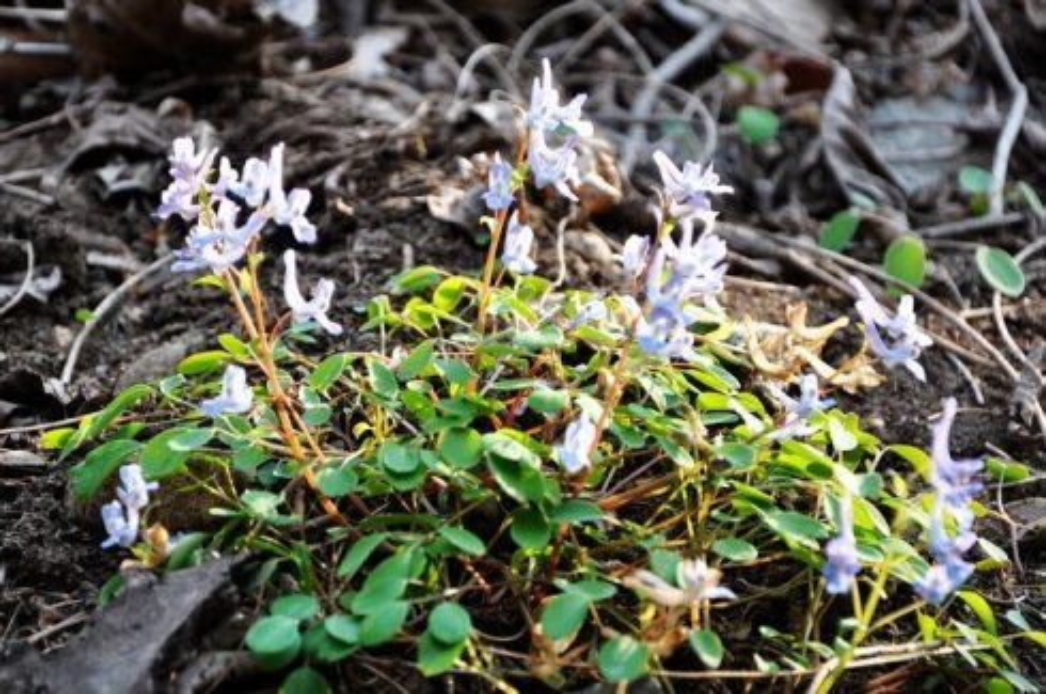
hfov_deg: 13.1
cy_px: 347
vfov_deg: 8.7
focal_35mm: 158
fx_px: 4569
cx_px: 523
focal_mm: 105
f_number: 5.6
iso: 250
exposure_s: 1/125
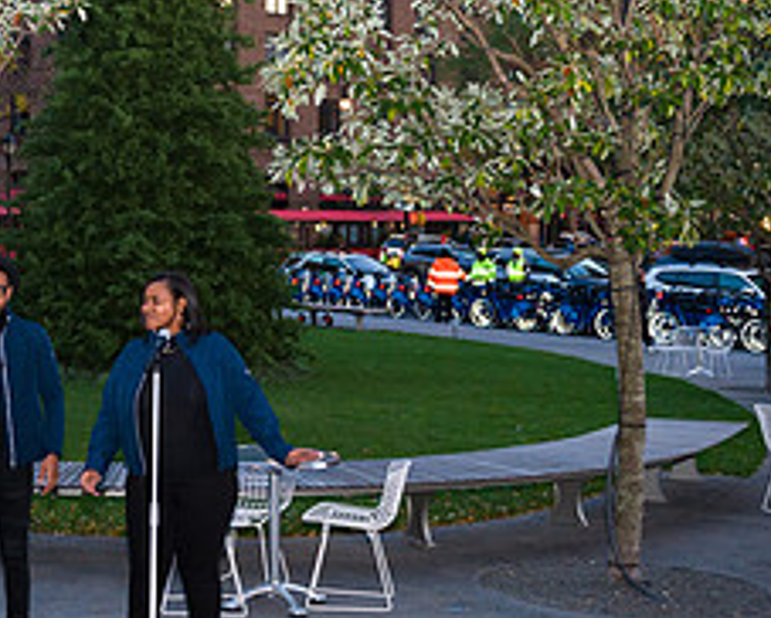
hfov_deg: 27.5
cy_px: 153
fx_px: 1530
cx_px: 115
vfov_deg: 22.6
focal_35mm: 67
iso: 1250
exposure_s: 1/200
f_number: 4
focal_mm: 28
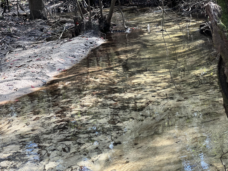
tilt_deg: -11.4
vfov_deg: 19.1
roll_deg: +8.7
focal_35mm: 77
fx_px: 507
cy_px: 86
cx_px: 114
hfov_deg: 25.3
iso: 80
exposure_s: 1/121
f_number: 2.8
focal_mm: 9
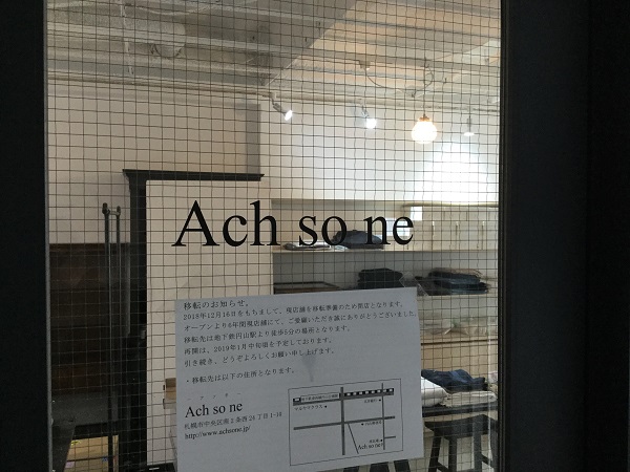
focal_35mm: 31
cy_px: 236
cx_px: 315
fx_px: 564
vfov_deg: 45.4
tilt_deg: -1.0
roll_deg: -0.1
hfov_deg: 58.4
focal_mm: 3.3
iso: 80
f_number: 2.4
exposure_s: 1/30
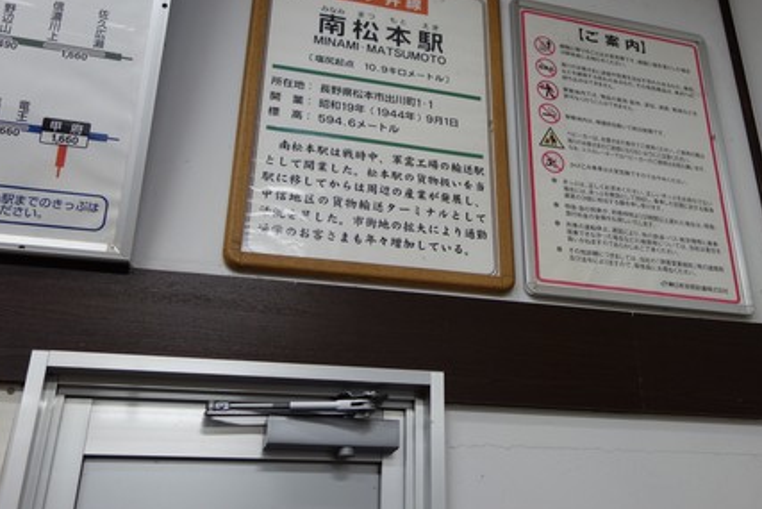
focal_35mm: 42
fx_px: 889
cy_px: 142
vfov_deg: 31.5
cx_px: 485
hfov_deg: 45.9
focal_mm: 10.4
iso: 125
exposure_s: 1/50
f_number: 1.8
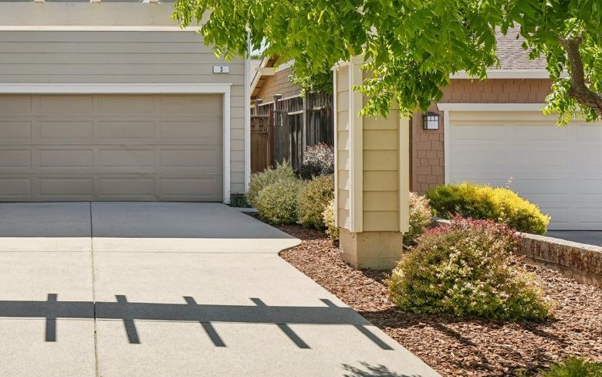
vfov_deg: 27.2
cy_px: 107
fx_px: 771
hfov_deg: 40.1
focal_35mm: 47
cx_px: 85
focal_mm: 24
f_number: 8
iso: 640
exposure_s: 1/640
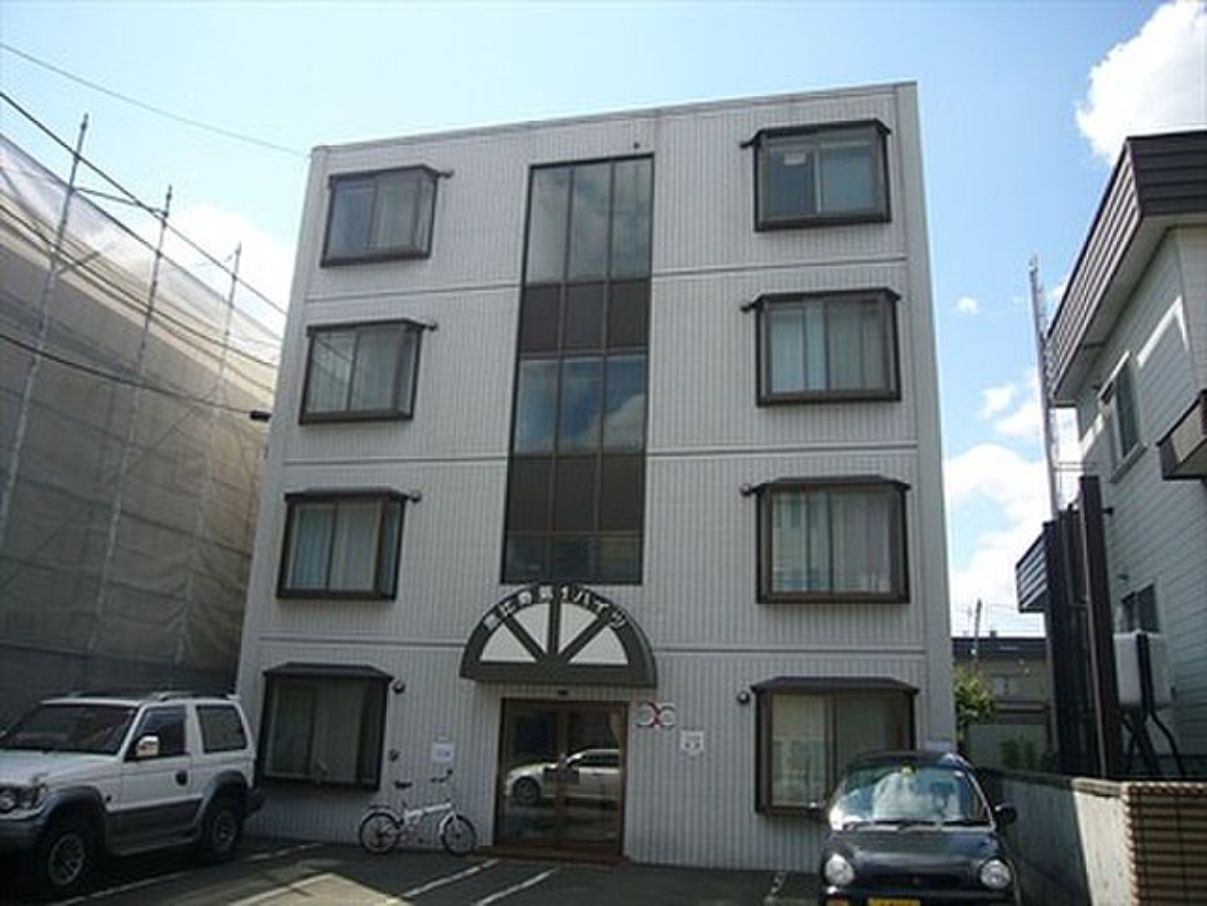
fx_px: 976
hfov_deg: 63.4
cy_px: 453
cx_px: 604
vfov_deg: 49.7
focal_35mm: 28
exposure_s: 1/250
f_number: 5.6
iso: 80
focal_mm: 4.6
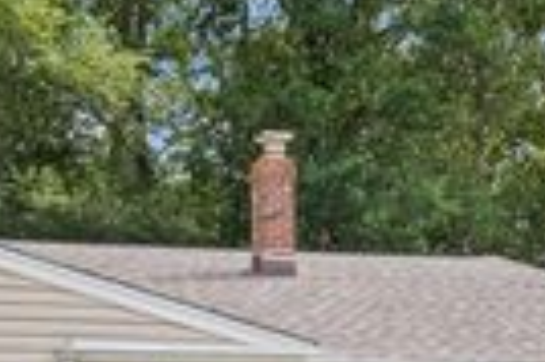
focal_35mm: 127
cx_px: 191
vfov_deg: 10.5
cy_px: 512
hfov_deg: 16.1
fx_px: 1920
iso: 400
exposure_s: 1/125
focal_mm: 34
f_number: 11
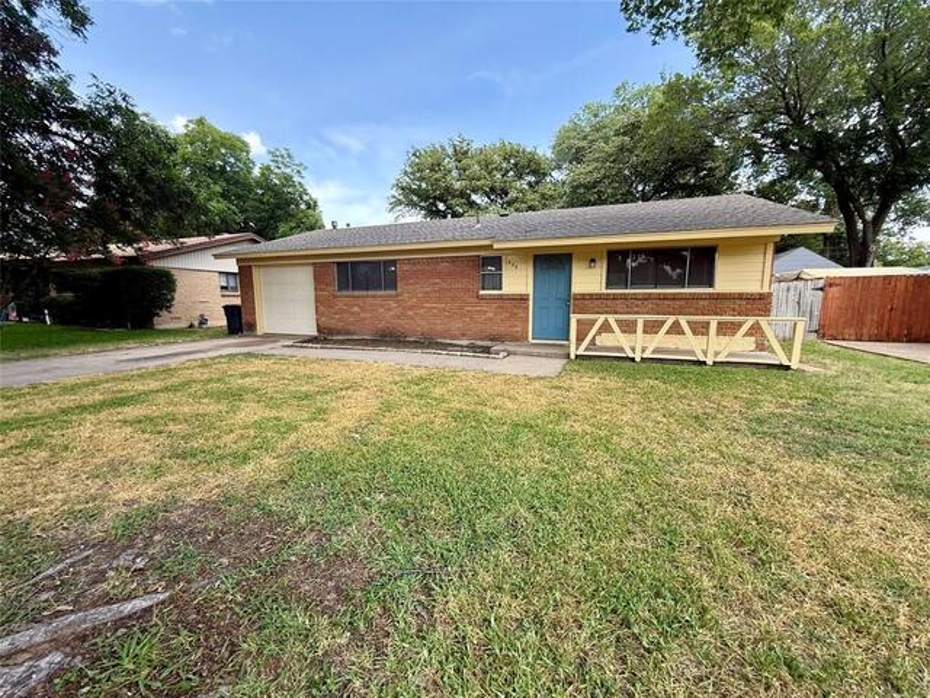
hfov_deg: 102.1
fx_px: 376
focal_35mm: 14
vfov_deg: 85.7
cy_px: 349
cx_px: 465
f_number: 2.2
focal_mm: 2.22
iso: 64
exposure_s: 1/324
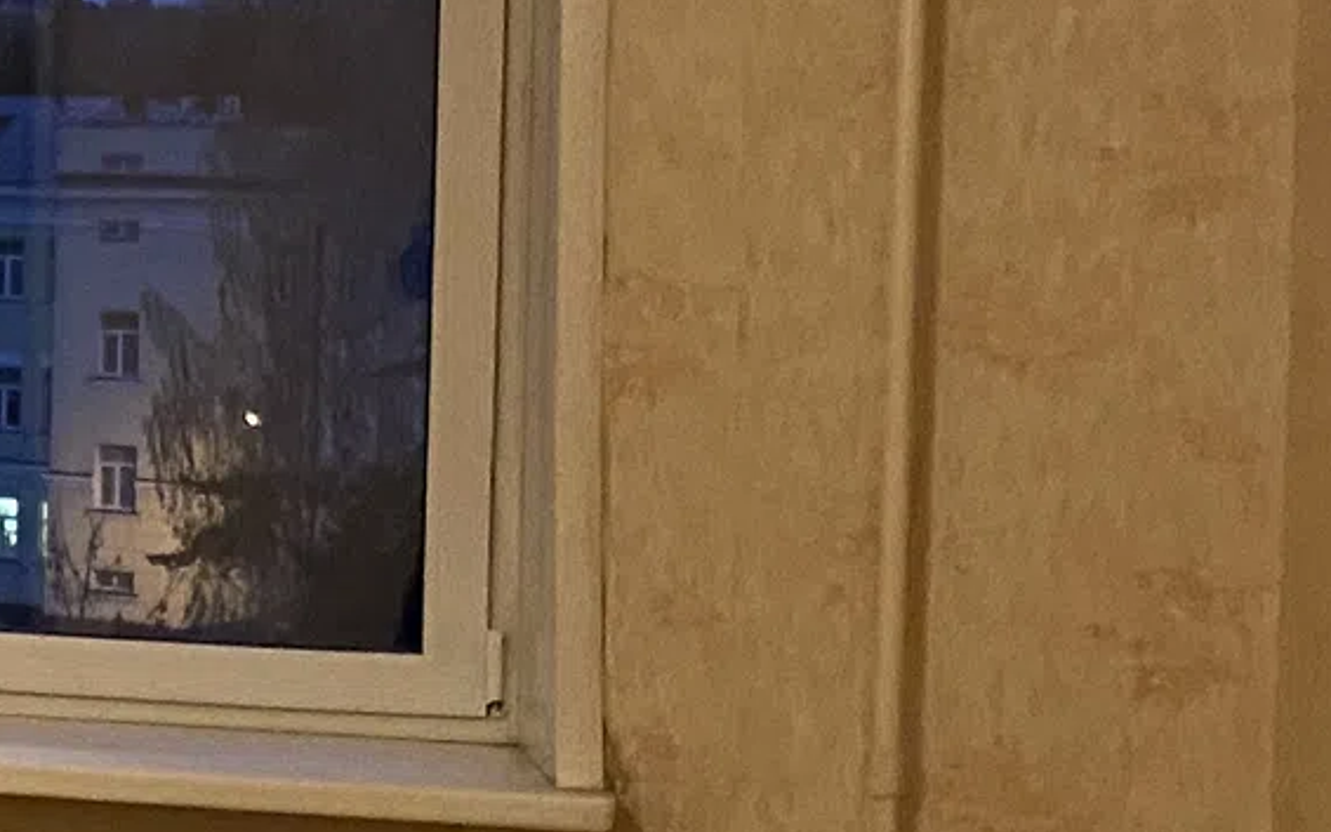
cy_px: 311
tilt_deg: -1.0
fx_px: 4244
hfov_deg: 14.6
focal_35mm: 117
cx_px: -1378
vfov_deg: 11.2
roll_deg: +0.7
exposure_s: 1/33
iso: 500
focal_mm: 4.25
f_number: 1.8
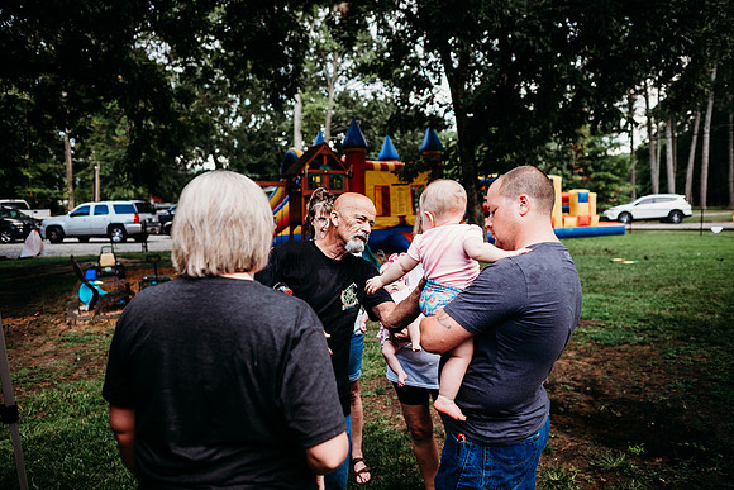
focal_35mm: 24
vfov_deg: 53.2
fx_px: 489
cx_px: 367
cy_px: 245
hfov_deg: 73.7
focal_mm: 24
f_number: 2.5
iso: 160
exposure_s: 1/250
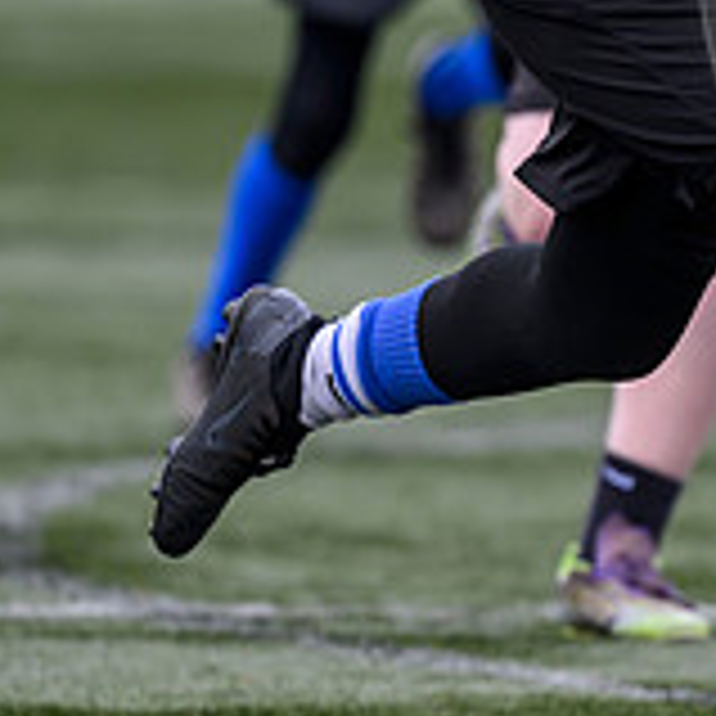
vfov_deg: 1.2
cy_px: 23
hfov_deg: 1.2
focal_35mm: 1422
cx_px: 973
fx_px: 33277
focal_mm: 400
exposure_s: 1/1600
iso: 500
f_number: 3.5
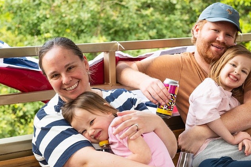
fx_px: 816
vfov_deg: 11.7
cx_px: 146
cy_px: 113
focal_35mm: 117
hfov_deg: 17.5
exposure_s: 1/500
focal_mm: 48
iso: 400
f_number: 3.5
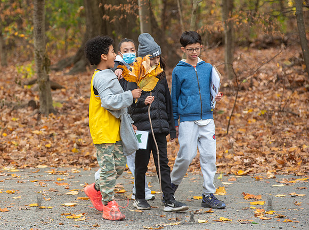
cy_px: 96
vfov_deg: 7.1
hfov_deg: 9.5
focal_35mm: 209
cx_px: 105
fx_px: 1860
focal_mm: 155
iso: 160
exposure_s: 1/160
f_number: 4.5
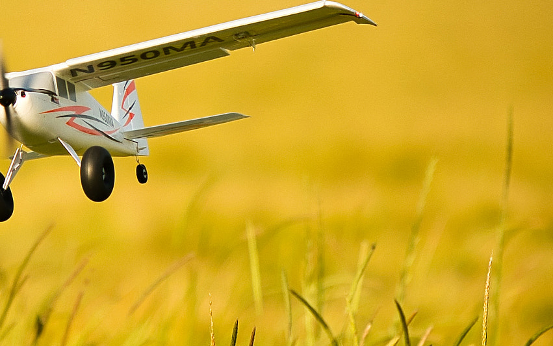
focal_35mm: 575
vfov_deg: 2.3
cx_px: 52
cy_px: 206
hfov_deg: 3.7
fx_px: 8666
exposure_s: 1/2500
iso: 100
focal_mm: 200
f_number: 2.8
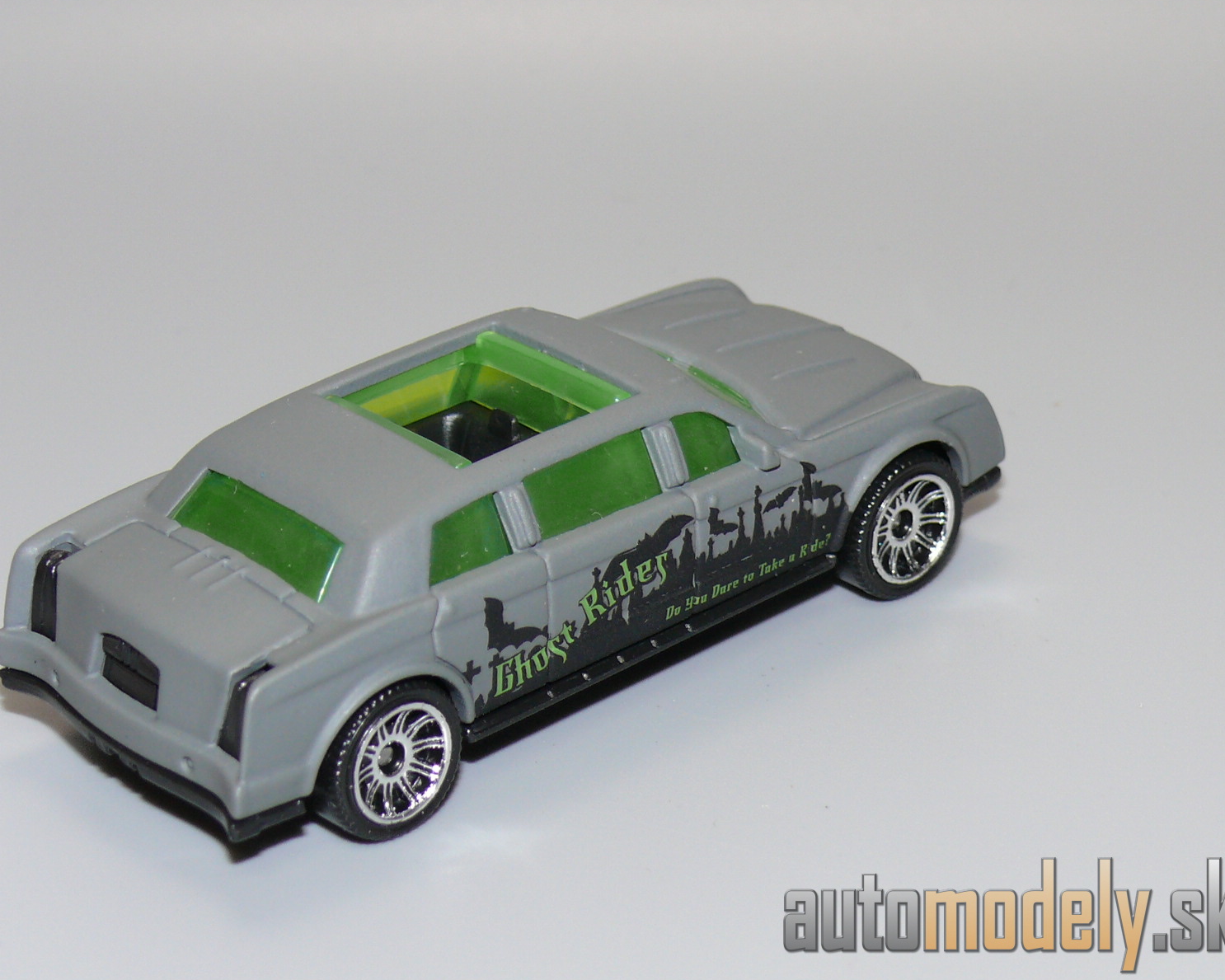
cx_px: 594
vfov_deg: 15.0
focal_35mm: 103
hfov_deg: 18.6
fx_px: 3735
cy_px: 489
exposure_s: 1/30
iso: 100
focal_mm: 13.2
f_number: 4
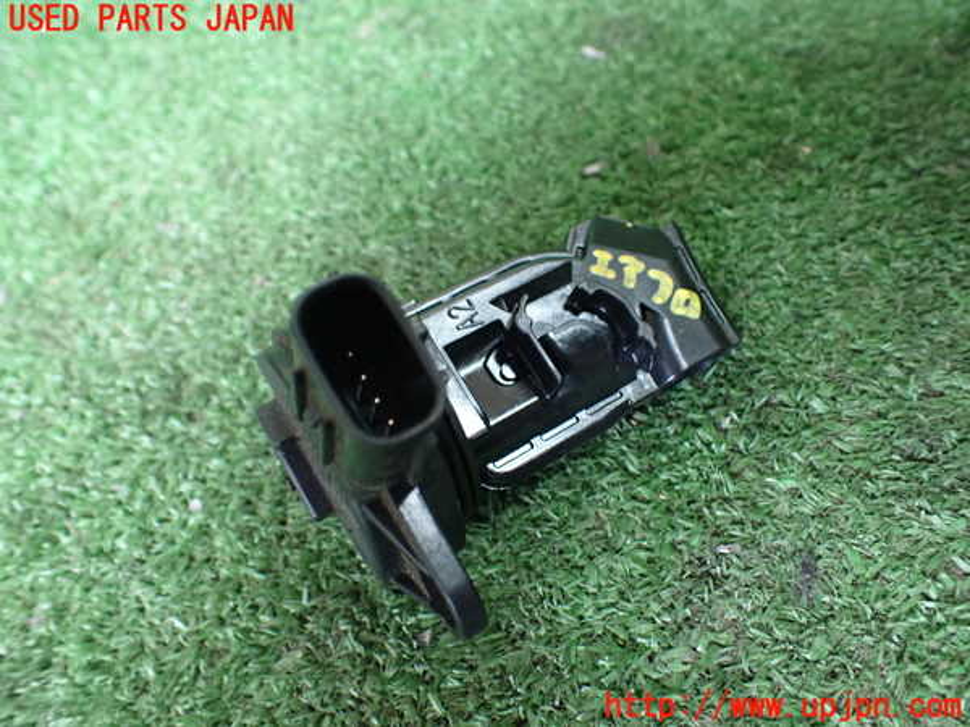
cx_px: 485
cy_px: 364
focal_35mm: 30
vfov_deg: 46.8
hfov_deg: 60.0
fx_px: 841
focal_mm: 5.4
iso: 800
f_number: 2.3
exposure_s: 1/40
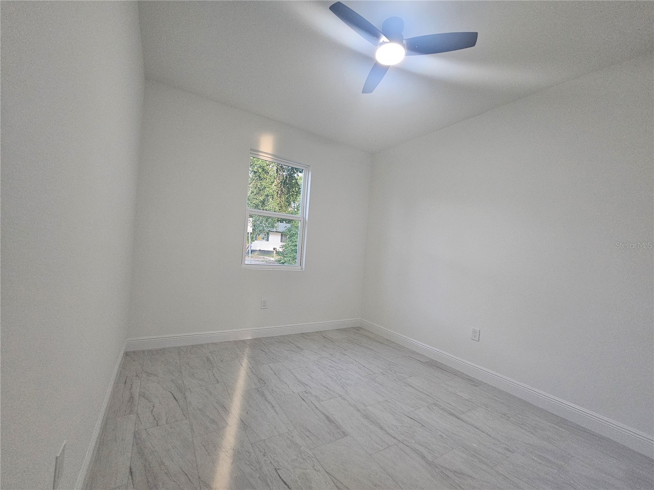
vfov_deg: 89.9
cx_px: 327
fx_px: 246
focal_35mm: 13
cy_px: 245
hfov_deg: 106.2
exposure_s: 1/100
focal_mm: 2.2
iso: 320
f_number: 2.2
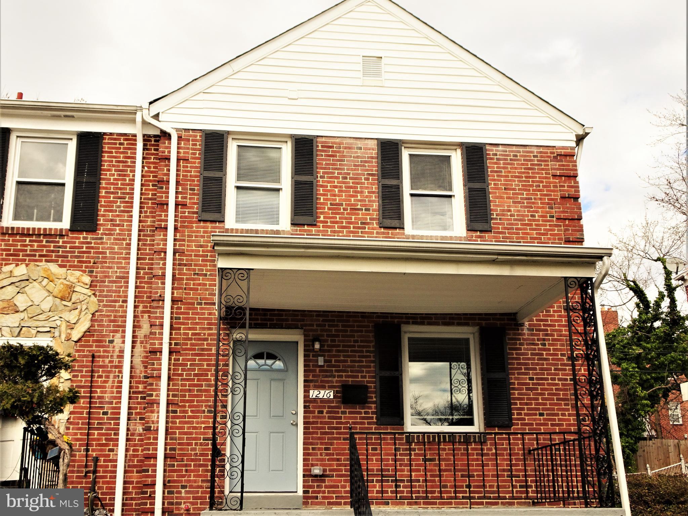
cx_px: 344
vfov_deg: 37.7
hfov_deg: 49.0
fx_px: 755
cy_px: 258
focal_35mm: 38
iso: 80
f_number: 4
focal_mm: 6.56
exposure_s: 1/400
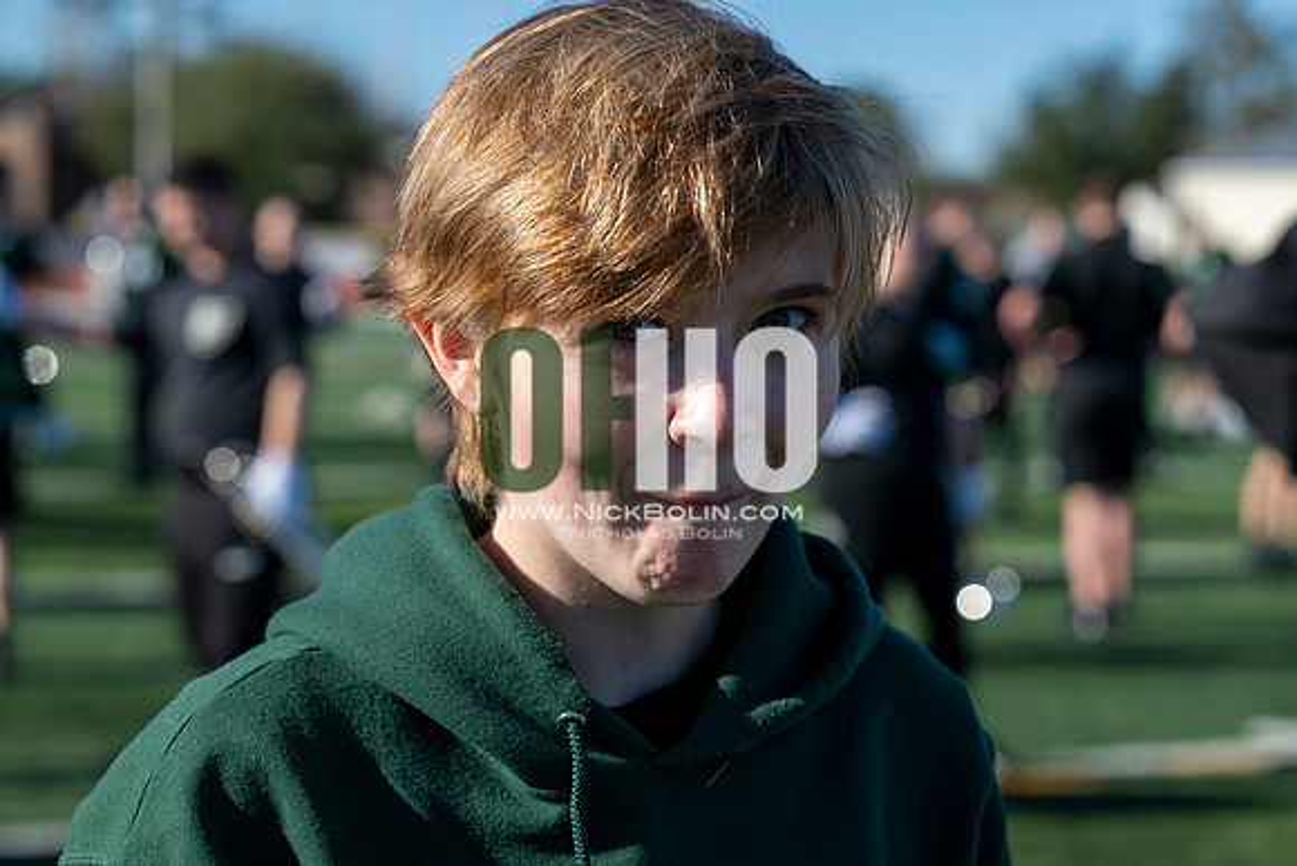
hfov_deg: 24.8
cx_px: 648
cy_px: 433
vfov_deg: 16.7
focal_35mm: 82
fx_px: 2955
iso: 250
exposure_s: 1/2000
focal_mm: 82
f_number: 5
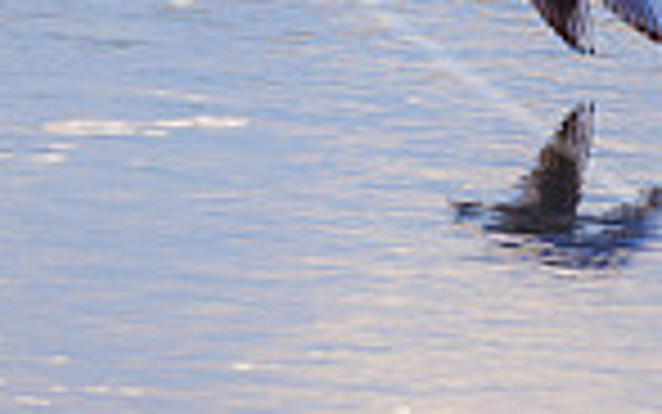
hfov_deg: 2.1
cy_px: -212
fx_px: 18085
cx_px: 208
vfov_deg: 1.3
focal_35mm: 1002
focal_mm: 200
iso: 800
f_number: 4
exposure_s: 1/400
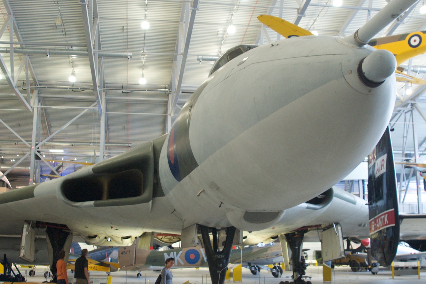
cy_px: 139
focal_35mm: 44
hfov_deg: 44.5
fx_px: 520
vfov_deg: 30.5
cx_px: 213
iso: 800
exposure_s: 1/15
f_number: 5
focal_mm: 28
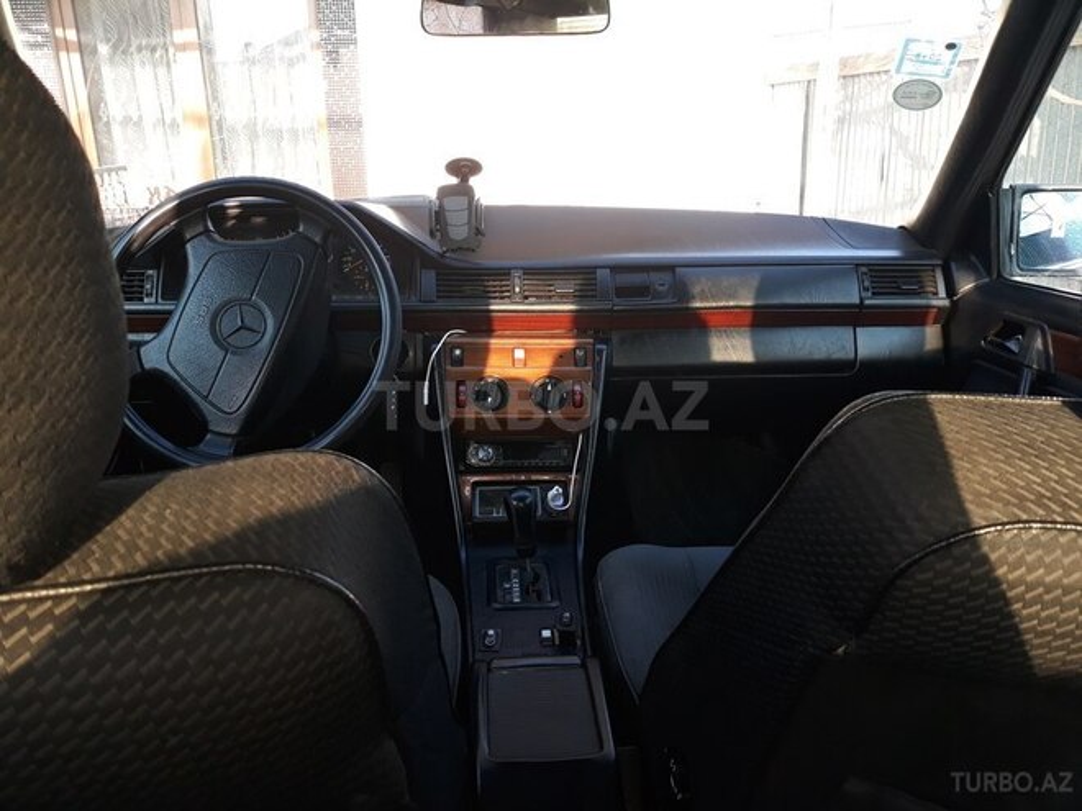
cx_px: 541
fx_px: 844
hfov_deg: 65.3
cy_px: 406
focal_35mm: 27
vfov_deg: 51.4
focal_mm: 3.71
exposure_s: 1/100
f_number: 1.7
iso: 50
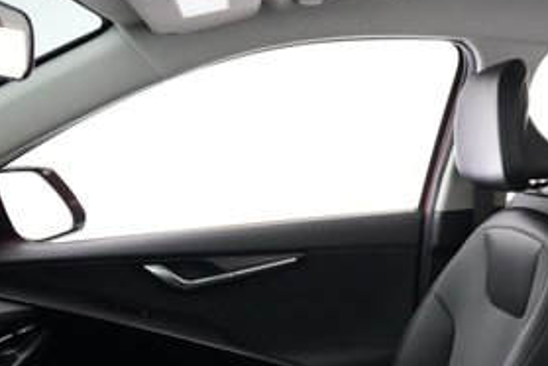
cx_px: 560
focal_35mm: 39
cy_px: 392
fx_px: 594
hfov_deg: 42.2
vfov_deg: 30.9
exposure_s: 1/125
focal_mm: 17
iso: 12800
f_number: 2.8
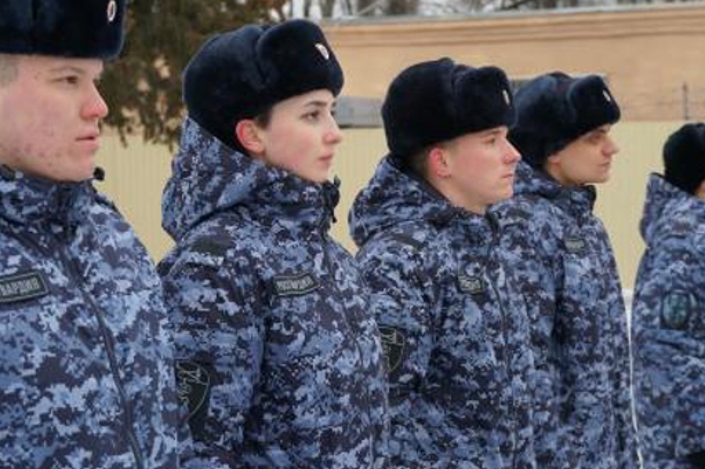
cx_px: 320
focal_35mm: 95
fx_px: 1854
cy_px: 192
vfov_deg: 14.4
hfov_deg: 21.5
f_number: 5
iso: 320
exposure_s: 1/160
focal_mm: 43
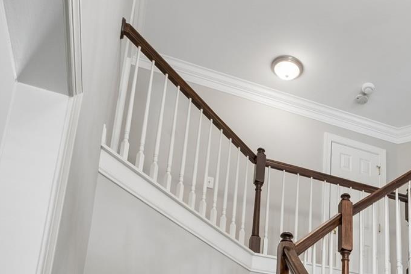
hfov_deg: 38.0
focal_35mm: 48
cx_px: 386
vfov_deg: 25.4
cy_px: 328
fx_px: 544
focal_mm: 15.9
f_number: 13
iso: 400
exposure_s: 1/3.33
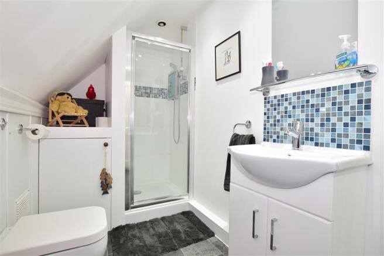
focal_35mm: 15
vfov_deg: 77.3
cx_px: 192
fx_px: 160
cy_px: 128
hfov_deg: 100.4
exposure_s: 1/15
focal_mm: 10
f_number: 5
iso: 200
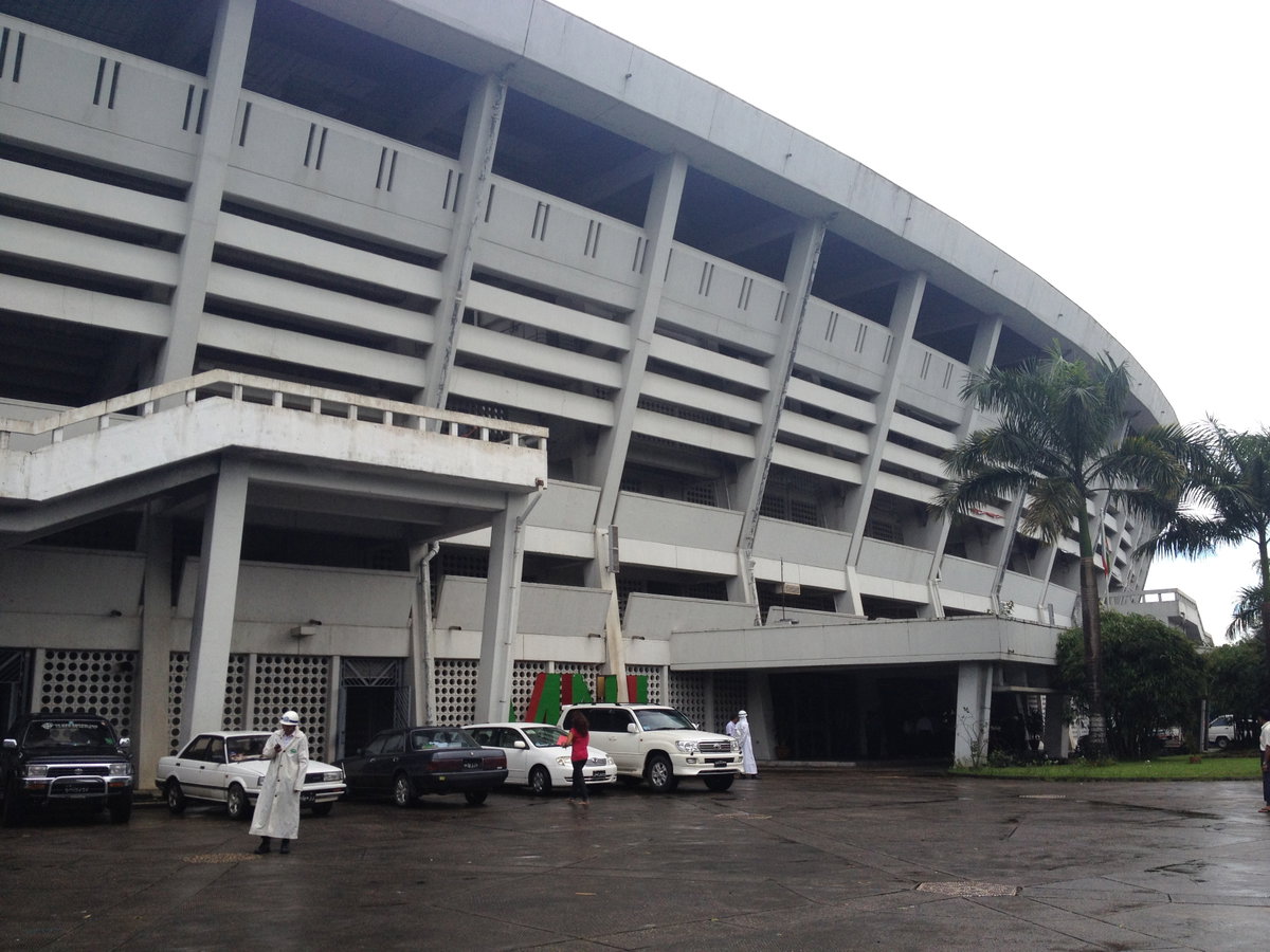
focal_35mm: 35
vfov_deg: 40.7
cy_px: 476
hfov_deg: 52.6
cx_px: 635
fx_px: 1284
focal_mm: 4.28
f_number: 2.4
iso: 64
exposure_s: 1/421
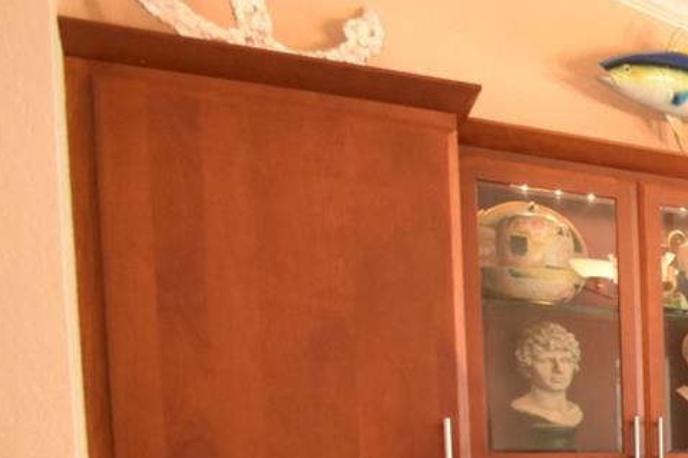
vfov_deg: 25.0
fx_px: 955
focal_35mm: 50
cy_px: 510
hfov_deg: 25.6
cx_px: 1102
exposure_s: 1/60
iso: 1600
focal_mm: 10
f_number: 3.5
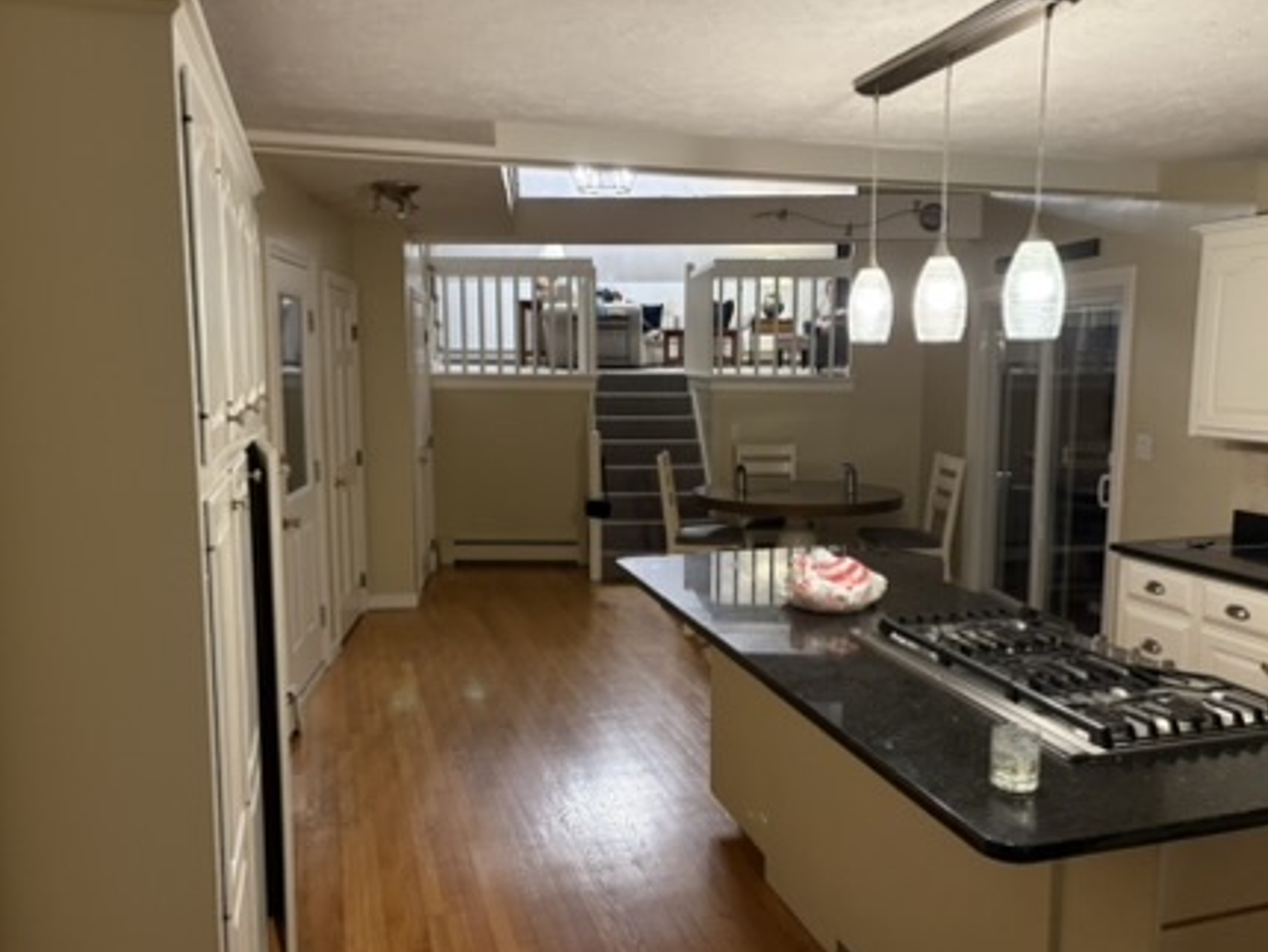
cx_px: 684
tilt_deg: -6.4
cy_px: 504
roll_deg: +0.6
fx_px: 1063
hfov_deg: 61.5
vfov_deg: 48.2
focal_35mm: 29
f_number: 1.6
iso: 320
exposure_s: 1/60
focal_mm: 5.96
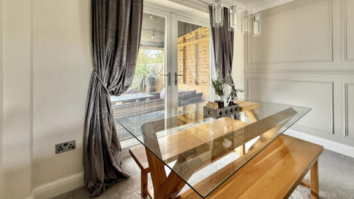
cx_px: 182
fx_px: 150
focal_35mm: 16
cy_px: 68
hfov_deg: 99.3
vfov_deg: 65.5
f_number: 2.2
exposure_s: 1/99
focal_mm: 2.22
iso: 160
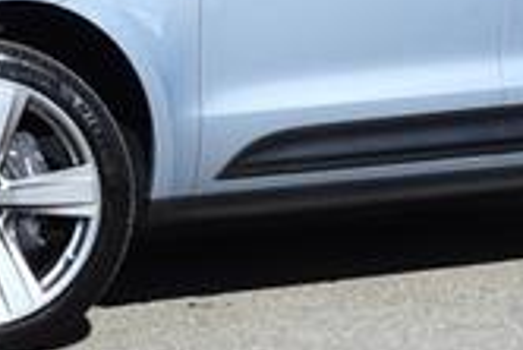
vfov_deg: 8.6
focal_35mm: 160
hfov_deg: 12.8
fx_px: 2319
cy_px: -25
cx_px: 139
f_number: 11
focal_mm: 35
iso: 100
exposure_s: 1/125
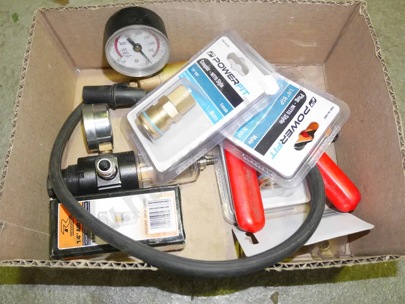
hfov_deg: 59.9
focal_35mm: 30
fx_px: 351
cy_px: 152
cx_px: 202
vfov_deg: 46.8
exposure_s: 1/160
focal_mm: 15
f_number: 4
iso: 3200
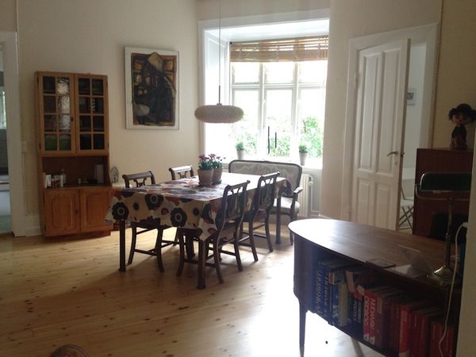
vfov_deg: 40.7
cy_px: 178
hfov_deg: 52.6
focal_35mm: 35
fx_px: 481
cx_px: 238
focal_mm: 4.28
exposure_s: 1/20
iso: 160
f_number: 2.4
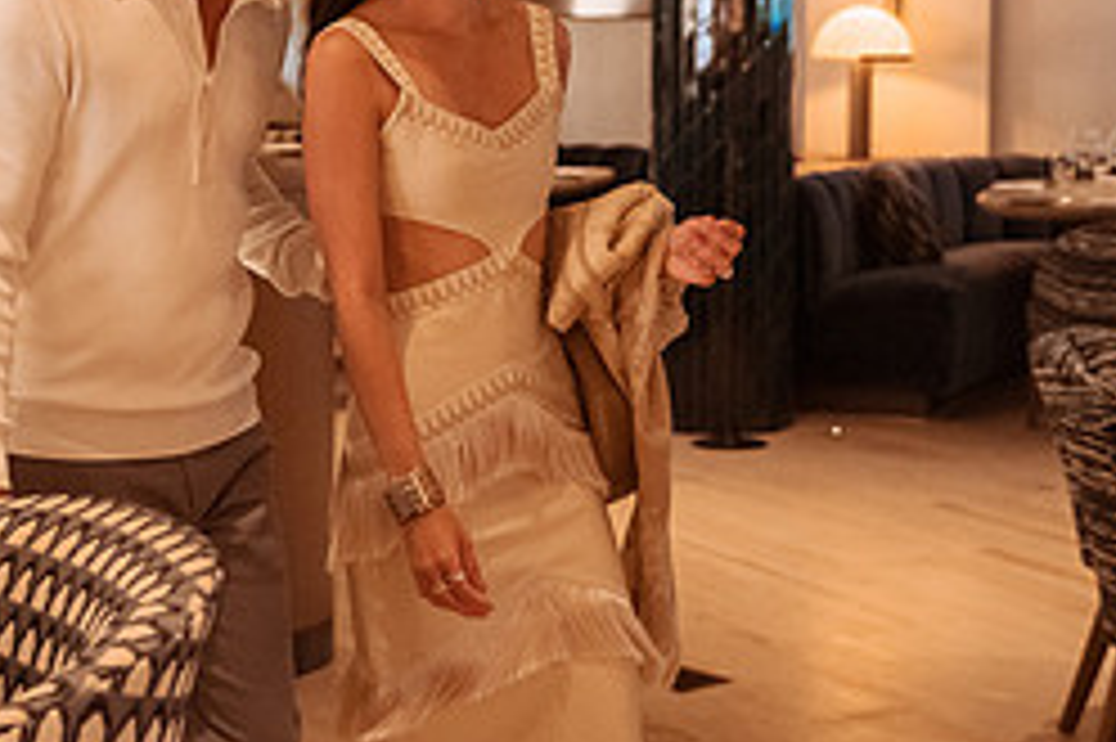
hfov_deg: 24.2
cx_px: 570
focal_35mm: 84
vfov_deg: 16.1
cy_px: 166
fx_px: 2602
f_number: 2.8
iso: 3600
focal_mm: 35
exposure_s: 1/320
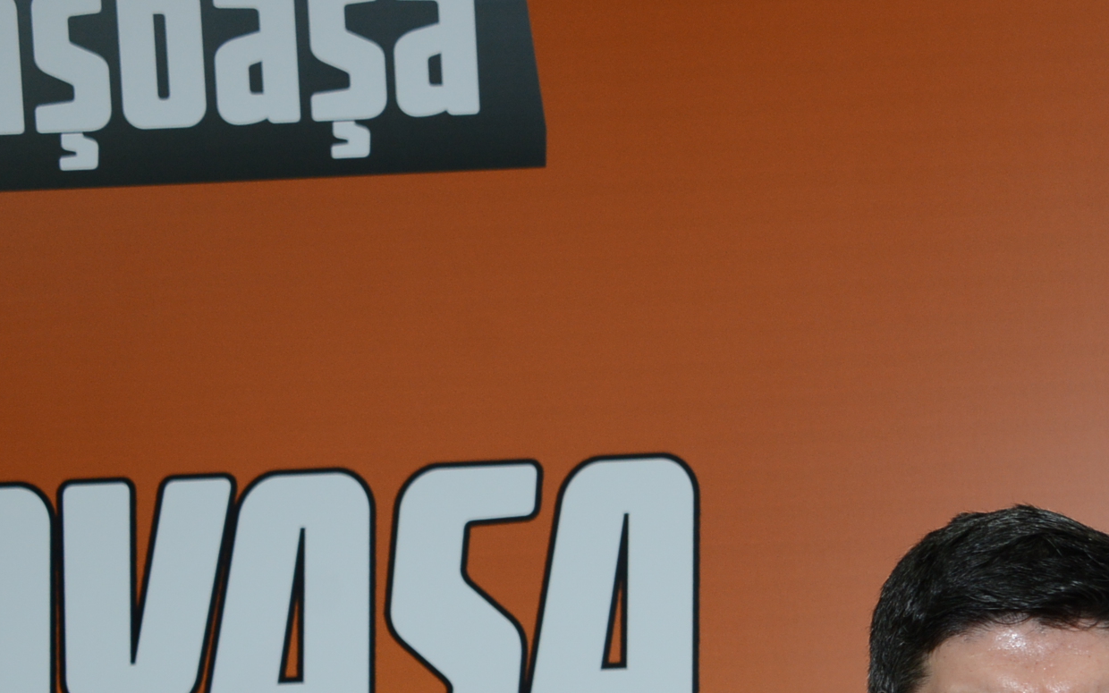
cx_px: 1223
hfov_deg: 16.7
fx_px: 3657
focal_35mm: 121
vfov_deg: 10.5
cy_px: 1004
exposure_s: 1/40
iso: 500
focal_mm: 40
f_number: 5
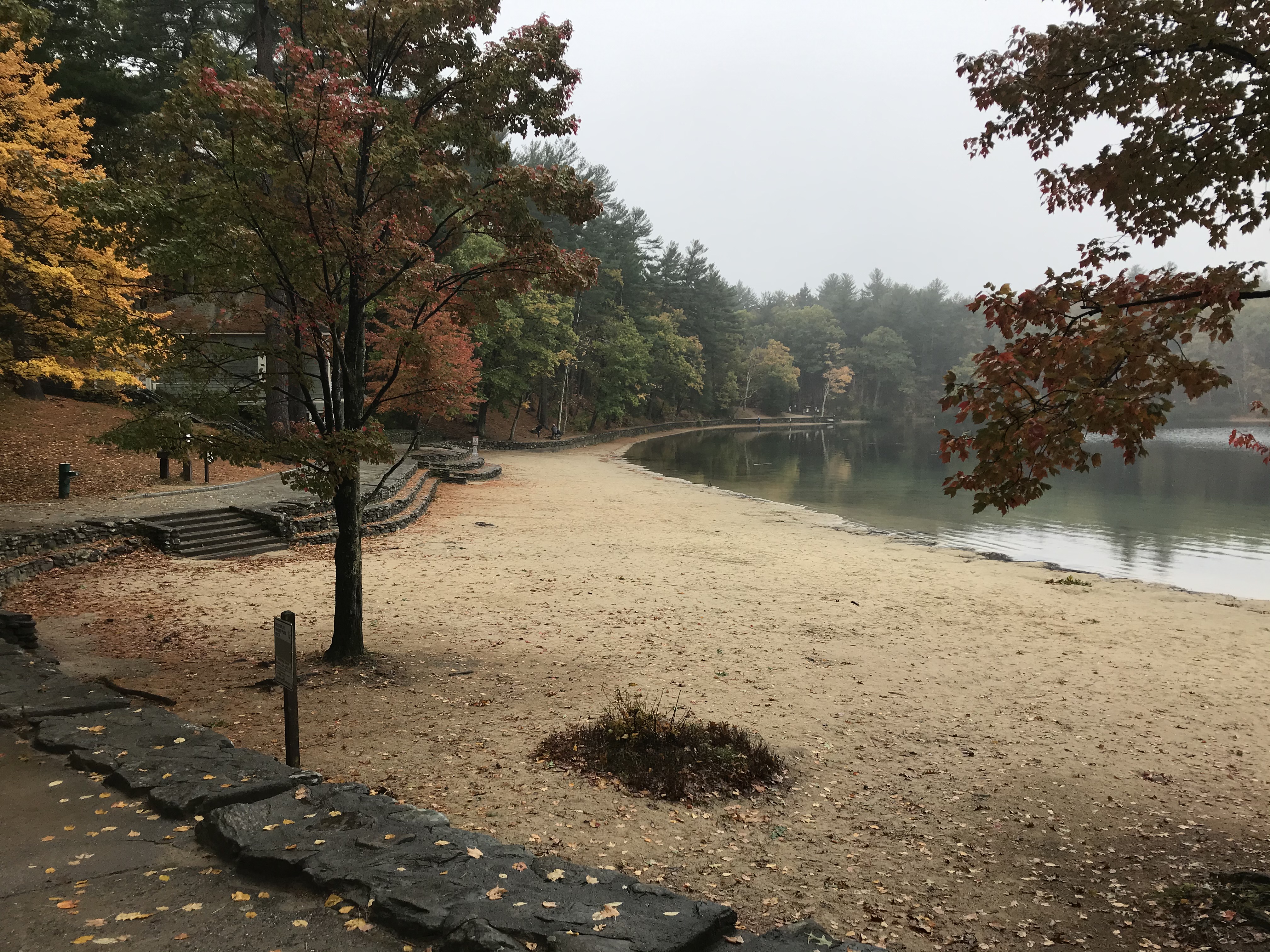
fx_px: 1027
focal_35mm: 28
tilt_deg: -3.6
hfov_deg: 63.4
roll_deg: +1.0
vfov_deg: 49.7
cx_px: 635
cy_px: 476
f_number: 1.8
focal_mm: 3.99
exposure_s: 1/314
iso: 20
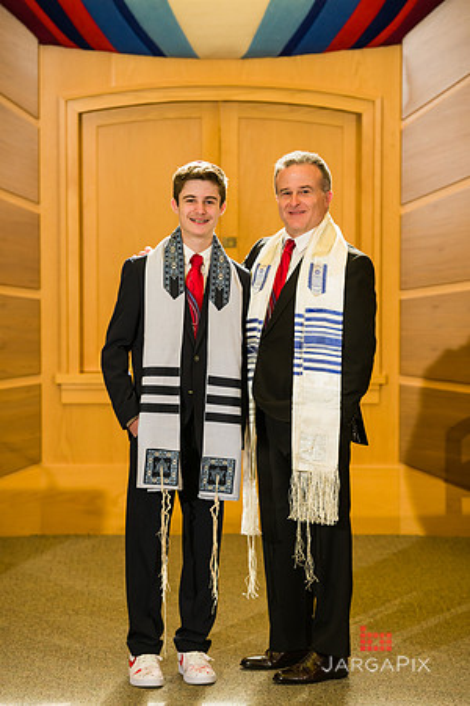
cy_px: 353
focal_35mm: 150
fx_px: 2937
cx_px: 235
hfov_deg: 9.1
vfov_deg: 13.7
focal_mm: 150
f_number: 5.6
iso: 640
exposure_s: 1/200
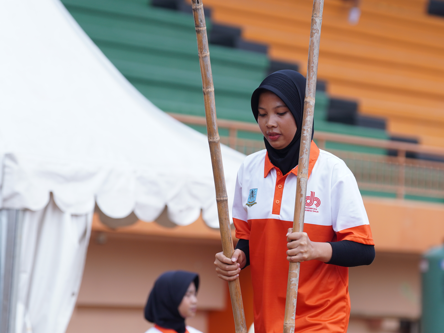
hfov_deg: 7.7
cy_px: 196
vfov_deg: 5.8
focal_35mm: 257
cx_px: 280
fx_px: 3293
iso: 160
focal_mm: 115
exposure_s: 1/800
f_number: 2.8
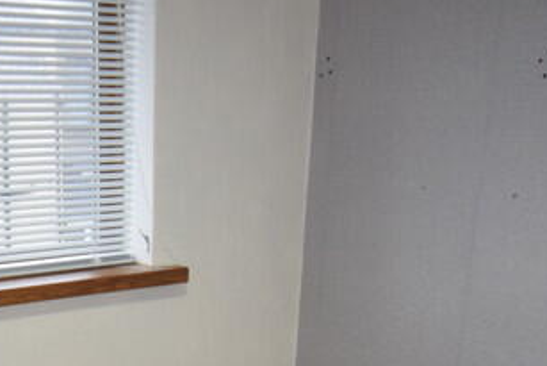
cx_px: 87
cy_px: 395
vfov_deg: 21.6
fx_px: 912
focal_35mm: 60
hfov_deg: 32.2
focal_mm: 12
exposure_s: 1/60
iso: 1800
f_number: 4.5
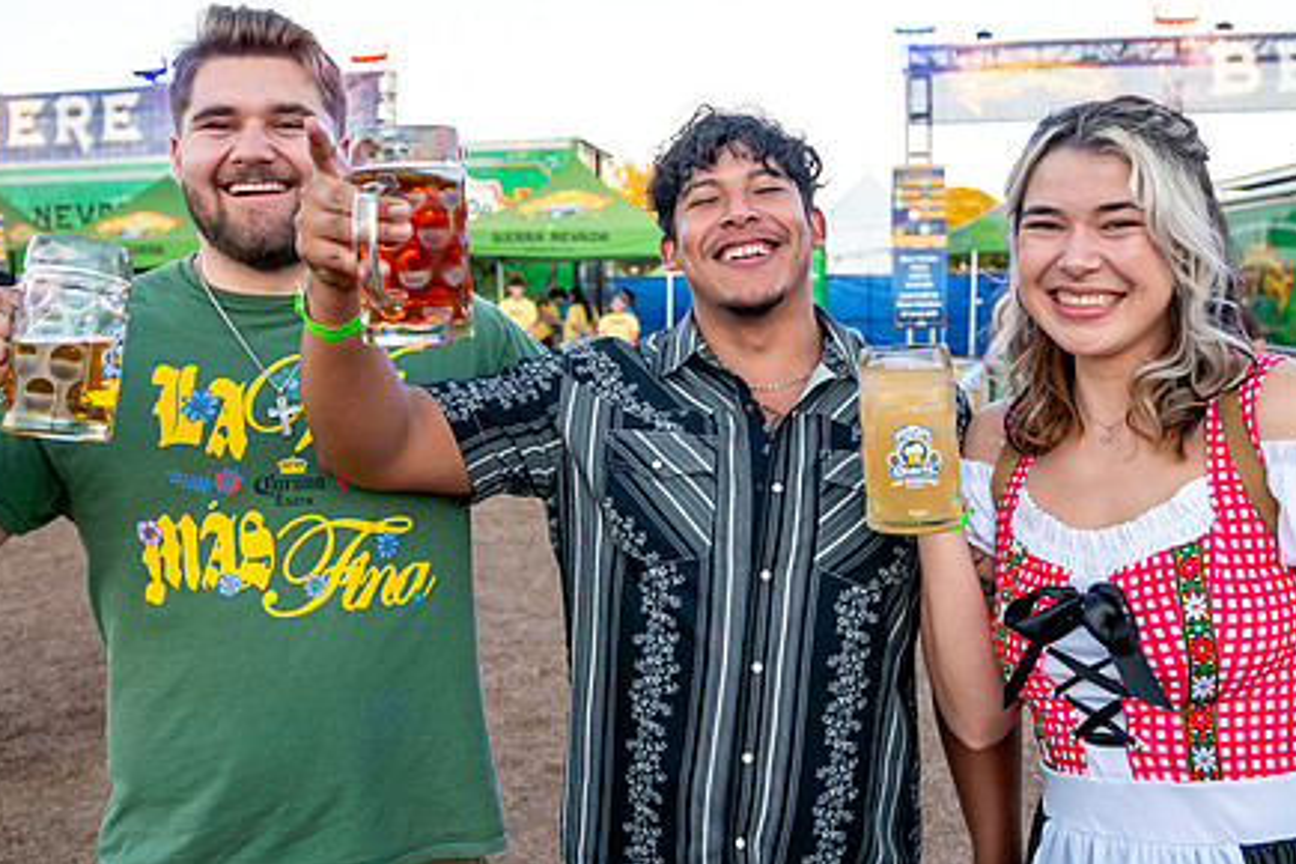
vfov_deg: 41.0
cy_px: 359
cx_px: 652
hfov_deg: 58.7
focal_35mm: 32
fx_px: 1152
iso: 640
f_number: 4
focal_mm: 24
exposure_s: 1/400
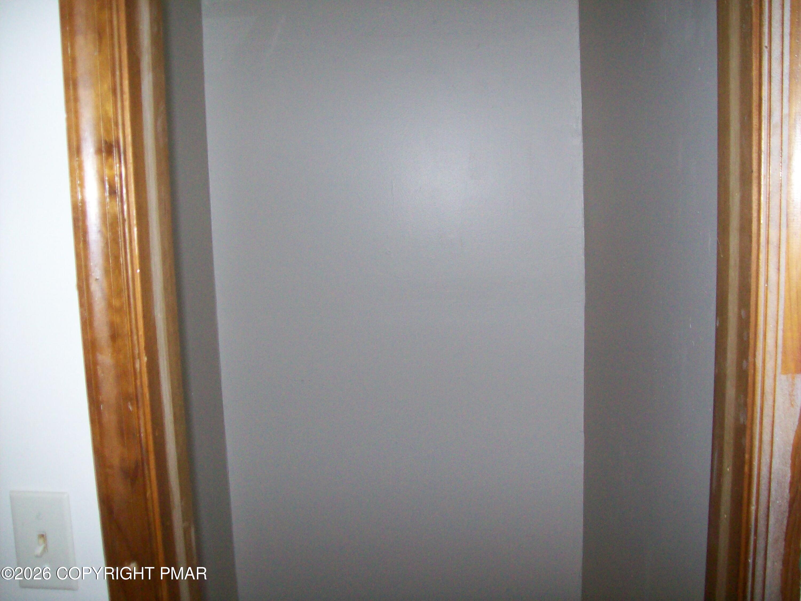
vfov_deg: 39.7
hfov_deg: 51.4
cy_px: 300
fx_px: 833
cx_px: 400
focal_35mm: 36
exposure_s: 1/64
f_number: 2.7
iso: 200
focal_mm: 6
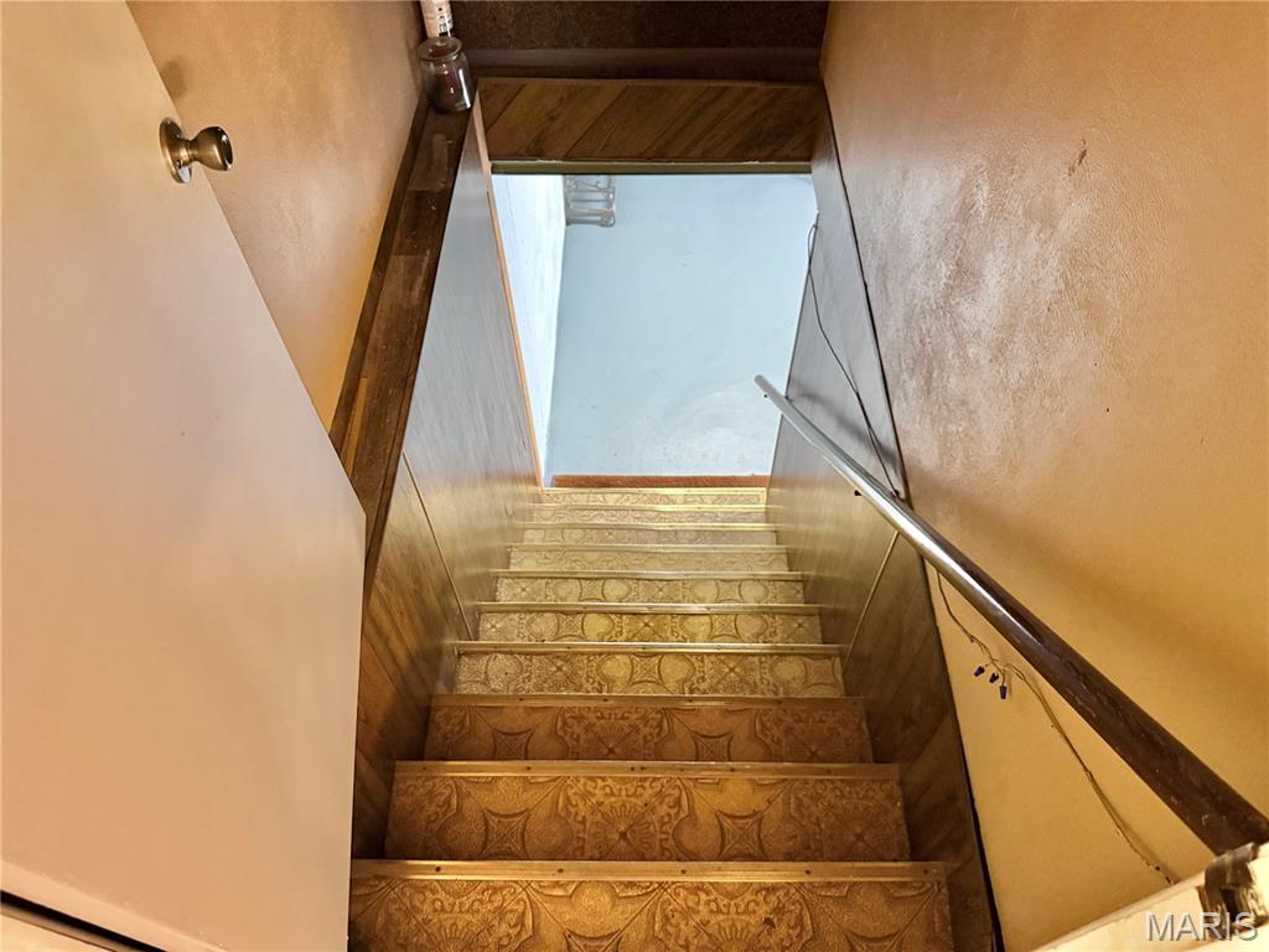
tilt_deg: -53.9
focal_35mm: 24
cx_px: 634
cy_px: 476
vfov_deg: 56.8
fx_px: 880
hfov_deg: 71.6
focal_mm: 6.76
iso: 800
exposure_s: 1/30
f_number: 1.78
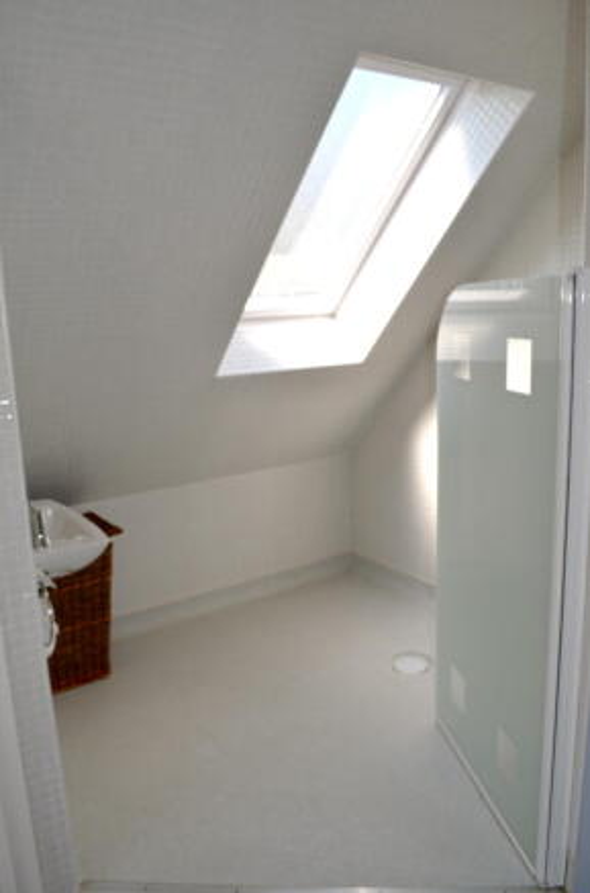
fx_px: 667
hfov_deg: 47.7
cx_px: 295
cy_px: 446
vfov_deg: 67.5
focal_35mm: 27
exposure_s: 1/200
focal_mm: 18
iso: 100
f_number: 6.3
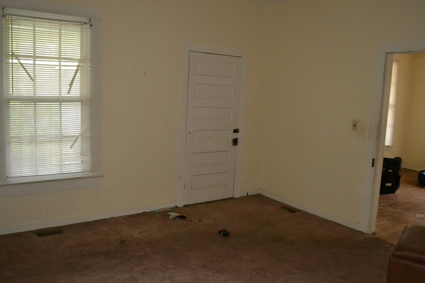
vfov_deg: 45.0
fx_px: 342
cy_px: 139
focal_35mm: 29
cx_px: 211
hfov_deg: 63.7
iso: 3200
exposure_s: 1/60
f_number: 3.5
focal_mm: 18
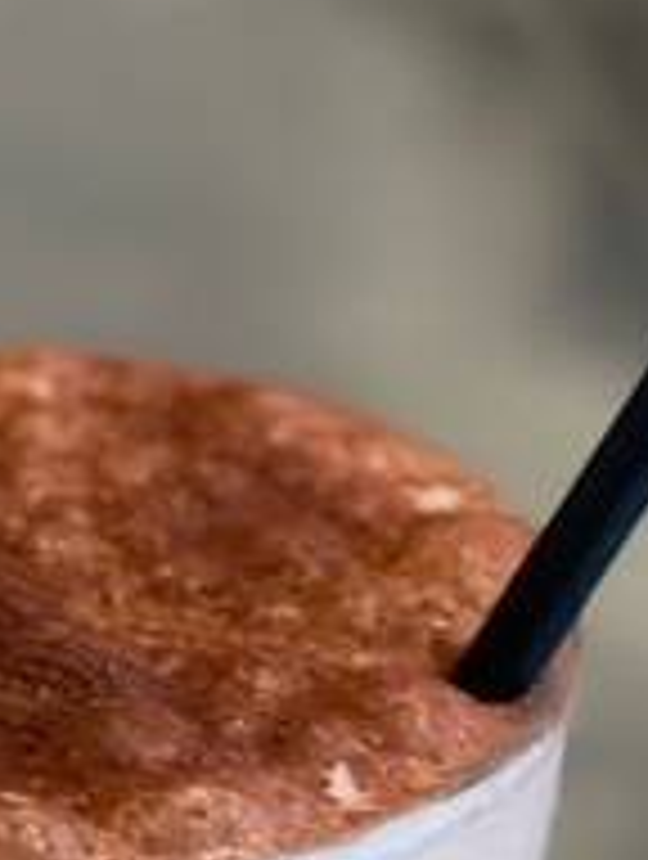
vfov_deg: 9.0
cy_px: 1297
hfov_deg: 7.0
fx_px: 5324
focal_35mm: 214
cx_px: 171
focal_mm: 7.5
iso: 125
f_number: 2.2
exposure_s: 1/33
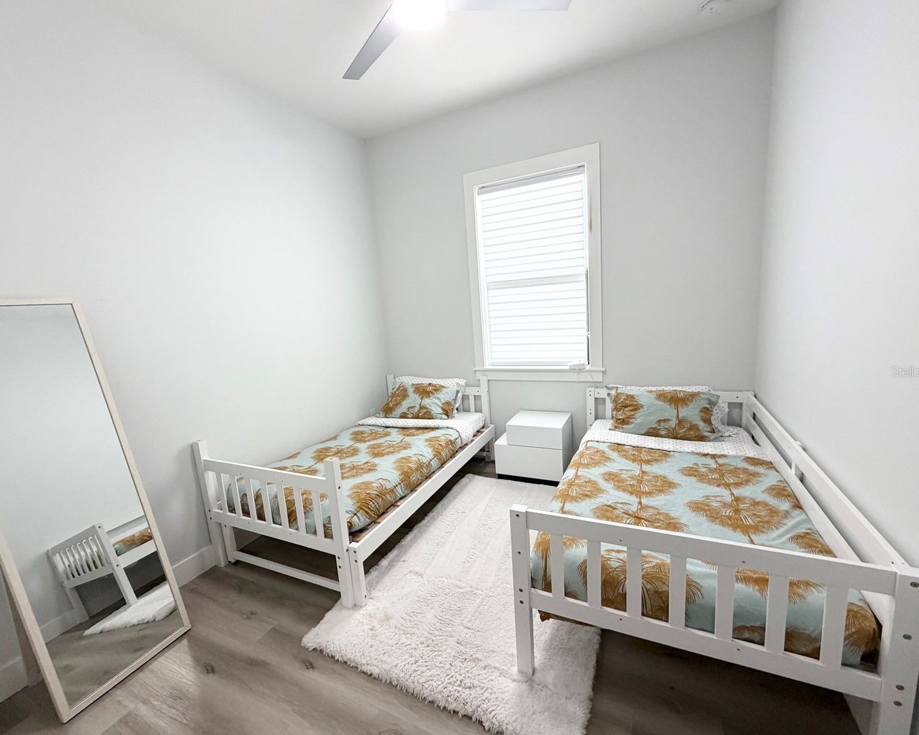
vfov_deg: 84.0
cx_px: 447
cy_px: 371
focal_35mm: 15
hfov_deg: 96.8
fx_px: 408
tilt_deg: -10.6
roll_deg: +5.2
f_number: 2.2
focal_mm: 2.22
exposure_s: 1/120
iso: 250
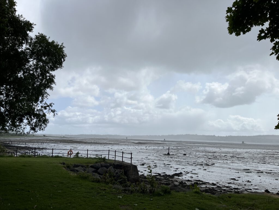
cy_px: 105
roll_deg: -0.6
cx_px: 140
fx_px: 210
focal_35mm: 26
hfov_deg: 67.3
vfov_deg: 53.1
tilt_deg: +7.7
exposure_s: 1/5319
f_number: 1.6
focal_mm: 5.1
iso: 50
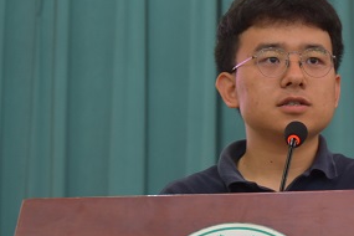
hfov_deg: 8.7
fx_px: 2330
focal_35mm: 237
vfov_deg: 5.8
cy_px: 156
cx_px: 266
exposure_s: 1/40
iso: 1000
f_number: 5.6
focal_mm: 90
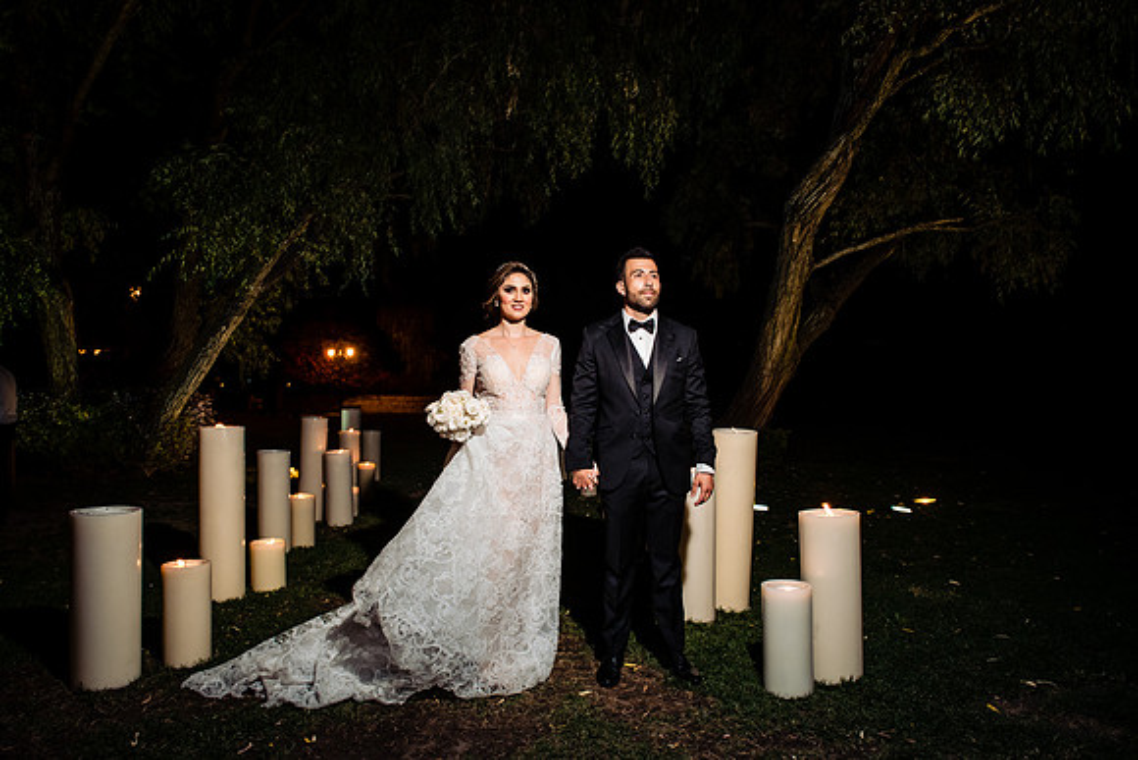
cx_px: 569
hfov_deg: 73.7
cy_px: 380
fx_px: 759
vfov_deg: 53.2
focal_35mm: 24
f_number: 7.1
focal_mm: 24
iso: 1600
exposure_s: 1/60
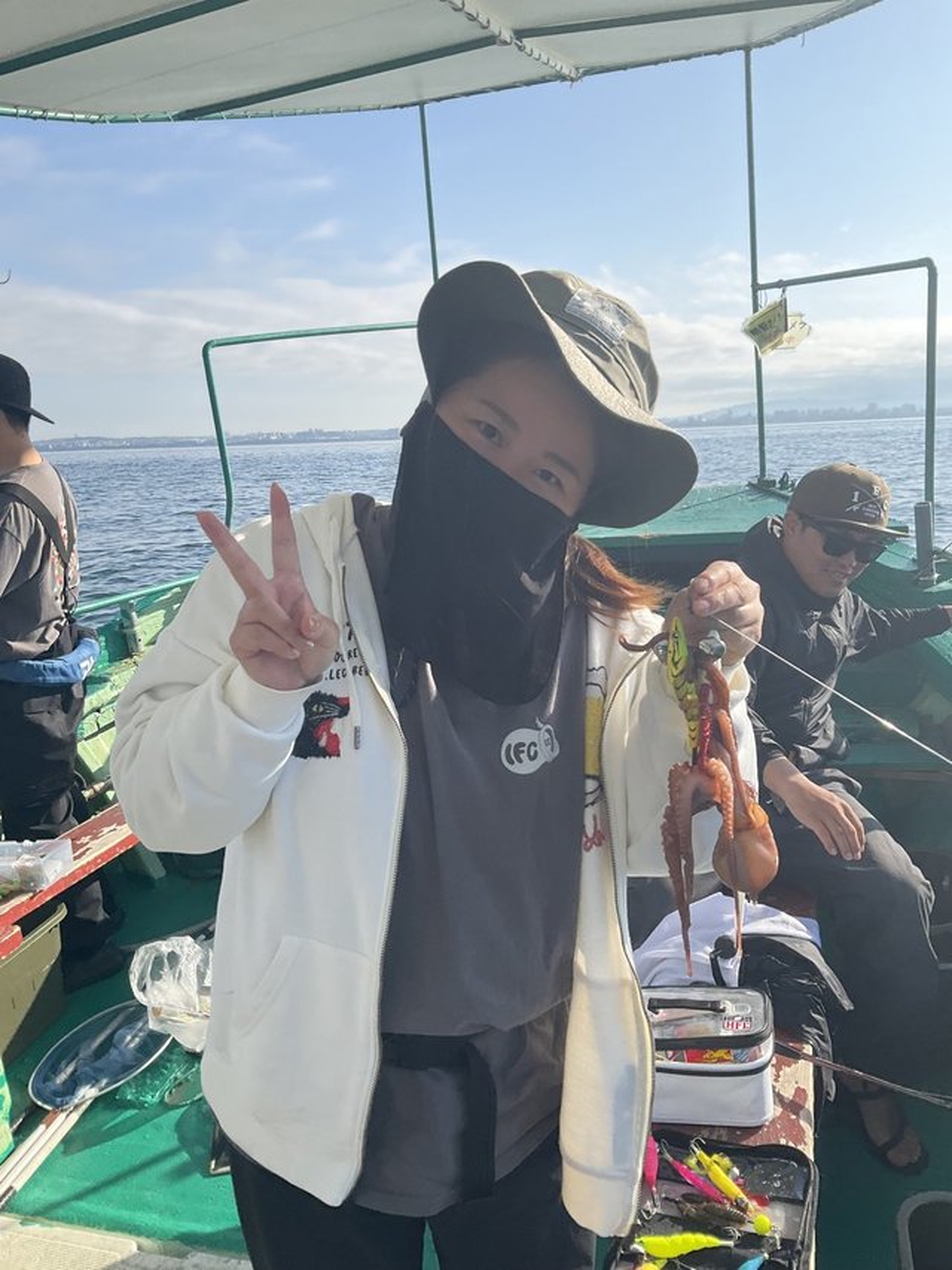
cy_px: 635
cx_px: 476
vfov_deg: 61.7
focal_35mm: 29
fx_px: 1064
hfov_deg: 48.2
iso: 25
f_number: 1.8
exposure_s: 1/1534
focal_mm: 3
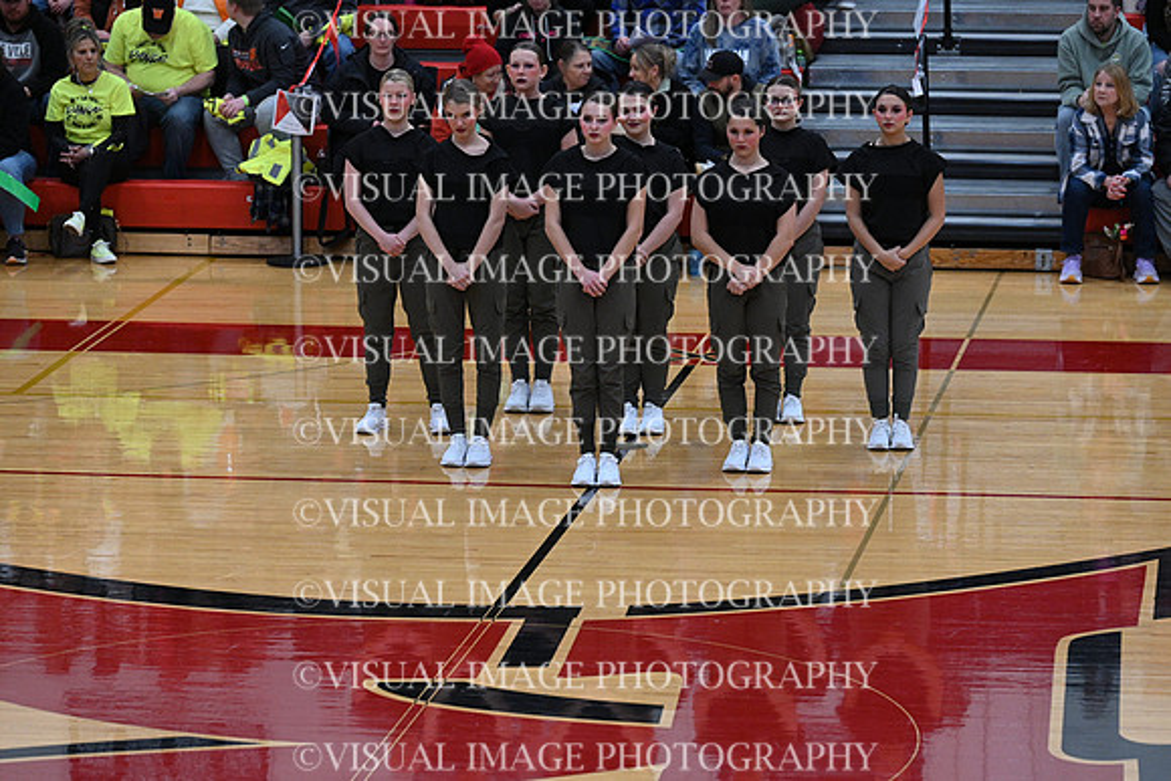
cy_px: 390
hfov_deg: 12.8
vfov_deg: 8.6
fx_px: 5205
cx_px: 586
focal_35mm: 160
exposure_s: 1/400
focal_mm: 160
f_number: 4
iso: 4000
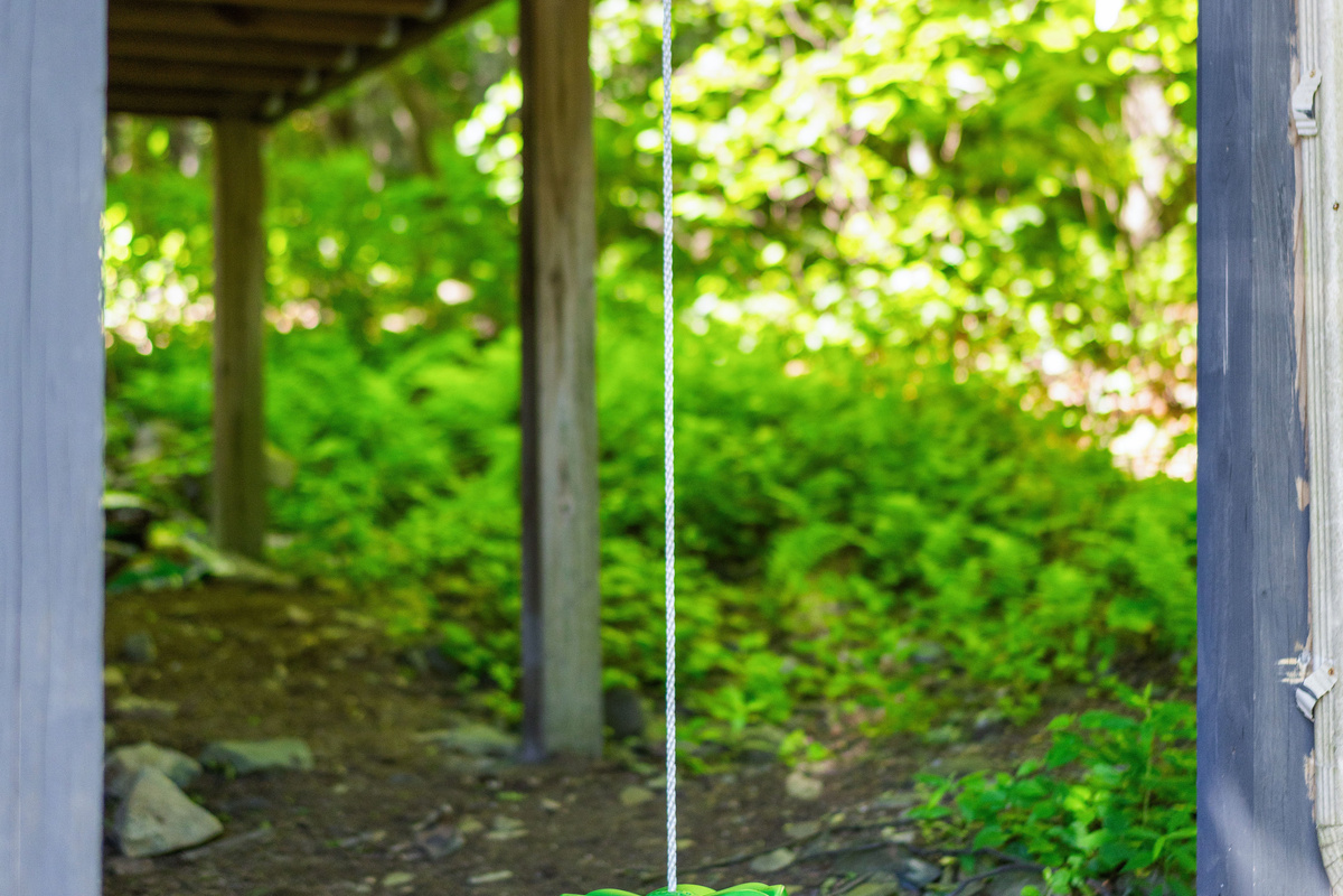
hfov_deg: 36.2
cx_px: 672
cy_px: 448
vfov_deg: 24.6
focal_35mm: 55
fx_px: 2052
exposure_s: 1/800
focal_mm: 55
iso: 500
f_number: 1.8
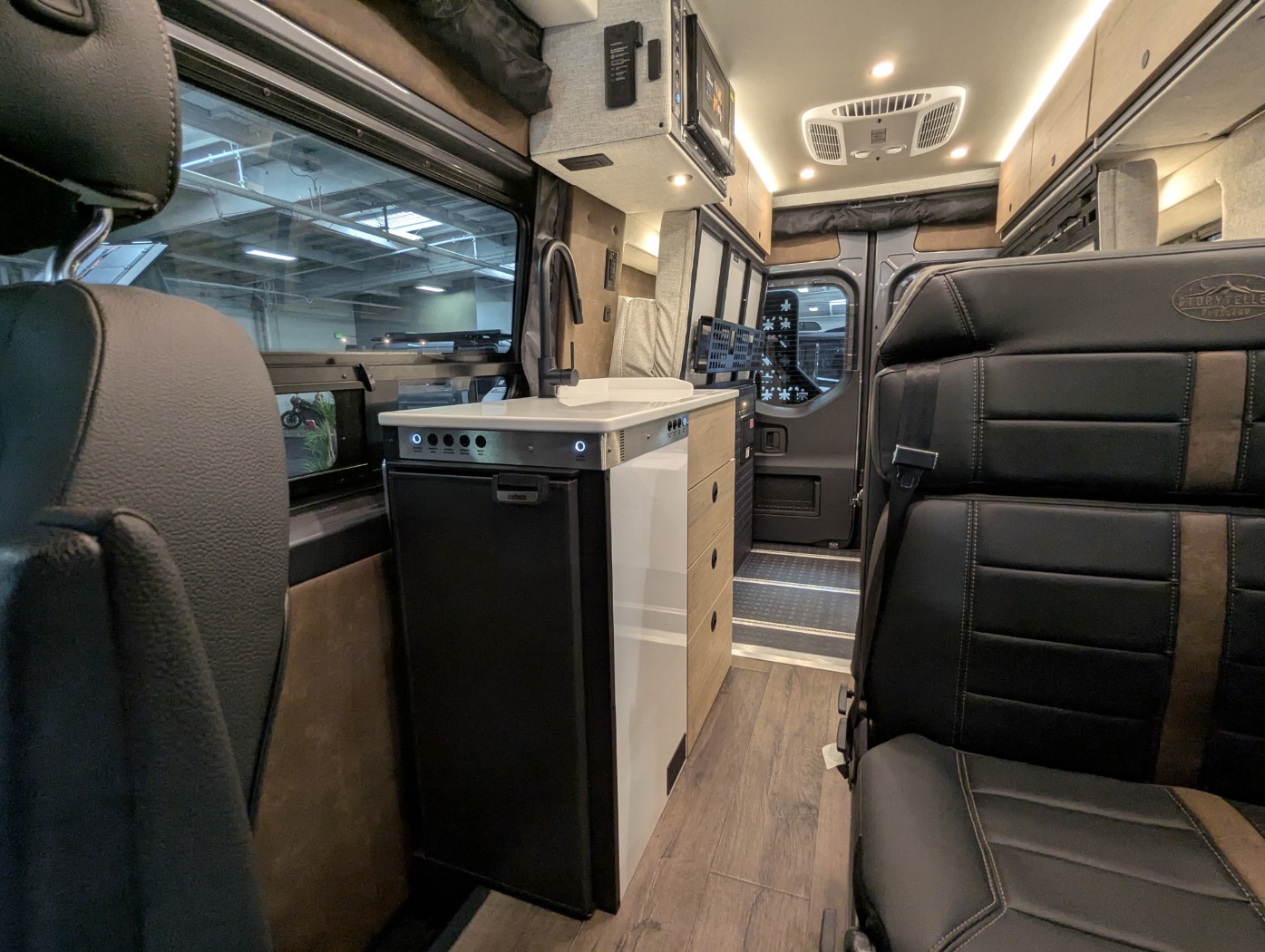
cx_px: 632
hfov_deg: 94.4
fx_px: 585
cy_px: 476
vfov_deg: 78.2
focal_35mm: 16
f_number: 2.2
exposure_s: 1/27.8
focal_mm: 2.35
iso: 136
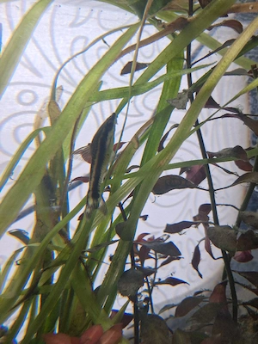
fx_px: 258
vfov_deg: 67.3
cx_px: 129
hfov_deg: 53.1
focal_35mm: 26
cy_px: 172
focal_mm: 3.98
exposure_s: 1/100
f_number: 1.8
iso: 50
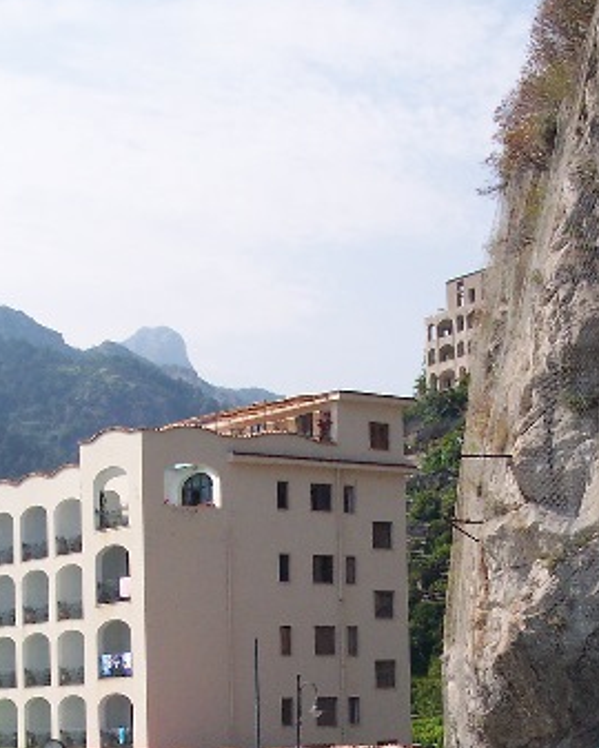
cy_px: 637
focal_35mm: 88
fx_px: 1948
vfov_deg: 21.4
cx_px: 342
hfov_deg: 17.5
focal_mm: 8
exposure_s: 1/700
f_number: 4.8
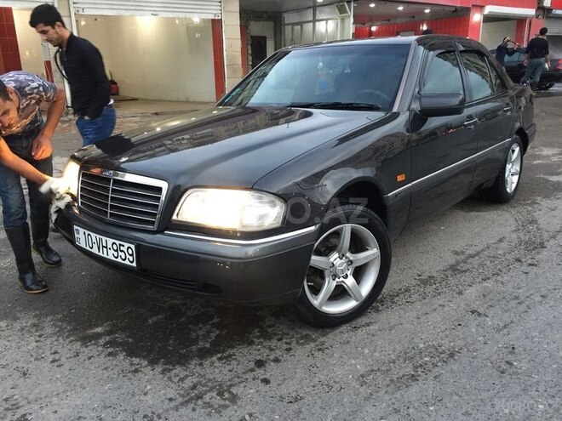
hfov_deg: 61.7
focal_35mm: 29
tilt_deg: -16.5
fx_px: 471
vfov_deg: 48.2
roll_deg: -0.5
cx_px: 281
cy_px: 210
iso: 160
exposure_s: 1/33
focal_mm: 4.15
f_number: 2.2
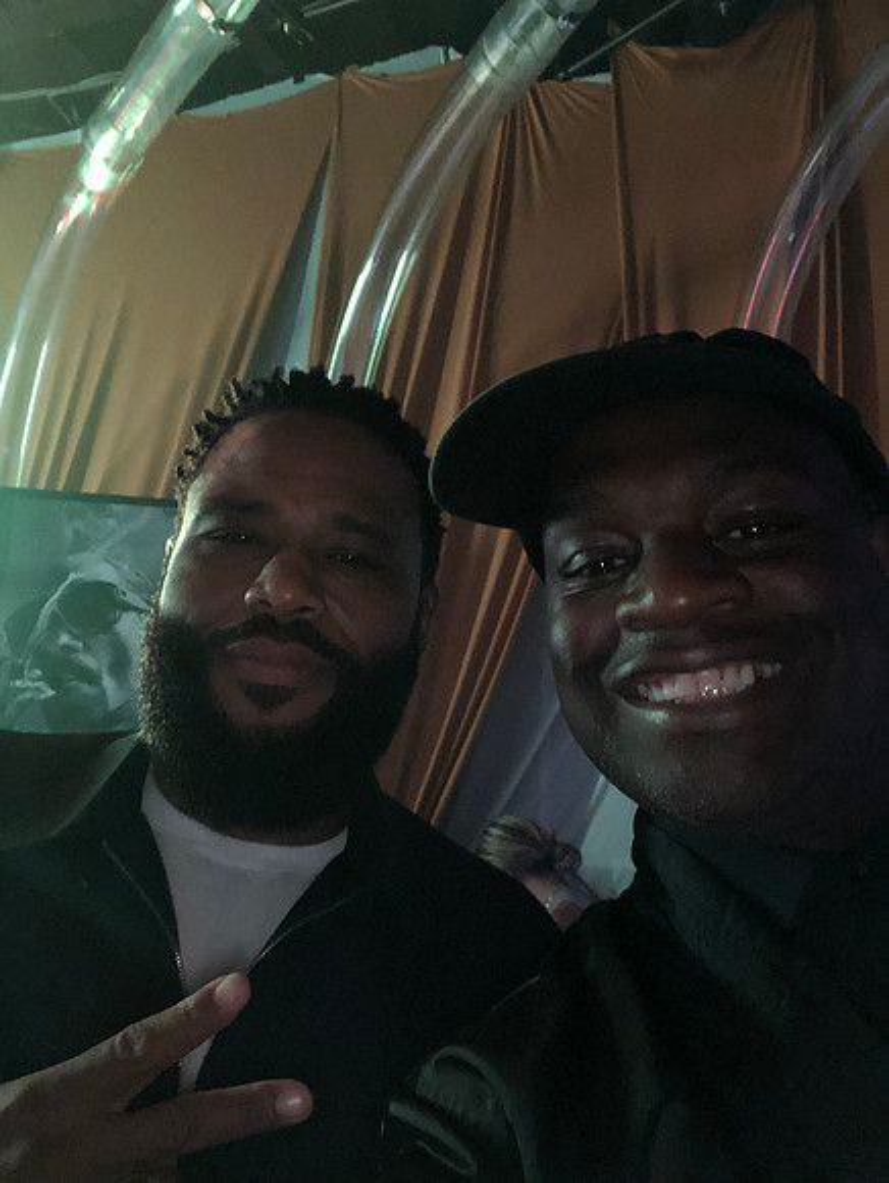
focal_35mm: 32
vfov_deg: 56.8
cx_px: 444
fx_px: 1094
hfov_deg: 44.2
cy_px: 592
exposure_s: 1/17
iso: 320
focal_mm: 2.87
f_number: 2.2
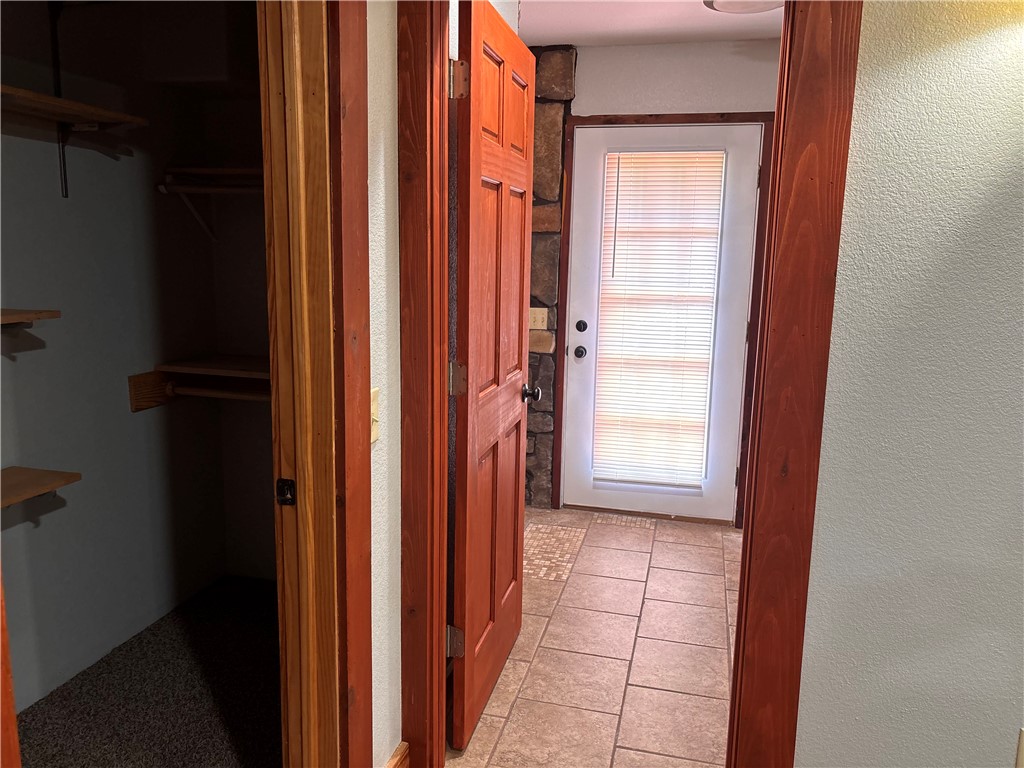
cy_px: 384
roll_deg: -1.0
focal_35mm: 26
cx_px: 512
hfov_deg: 67.3
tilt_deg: -13.1
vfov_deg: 53.1
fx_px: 769
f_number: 1.6
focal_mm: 5.96
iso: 160
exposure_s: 1/60
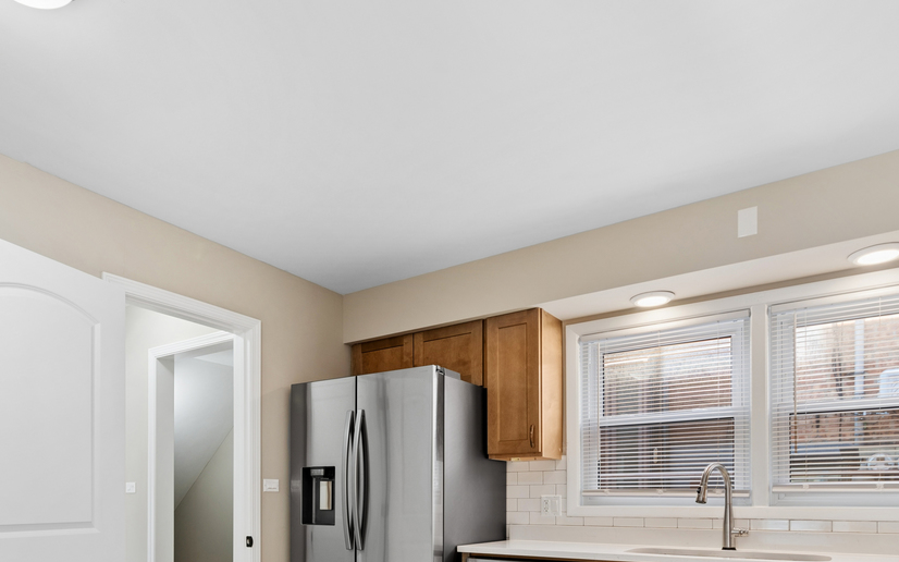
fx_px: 588
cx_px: 359
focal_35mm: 24
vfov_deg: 46.4
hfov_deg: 74.0
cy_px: 500
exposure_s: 1/8
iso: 125
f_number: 10
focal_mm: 12
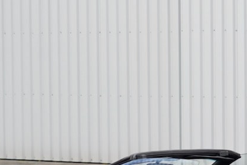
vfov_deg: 4.9
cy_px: 153
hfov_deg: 7.4
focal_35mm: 278
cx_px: 223
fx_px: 1909
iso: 100
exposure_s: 1/125
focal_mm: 91
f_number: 5
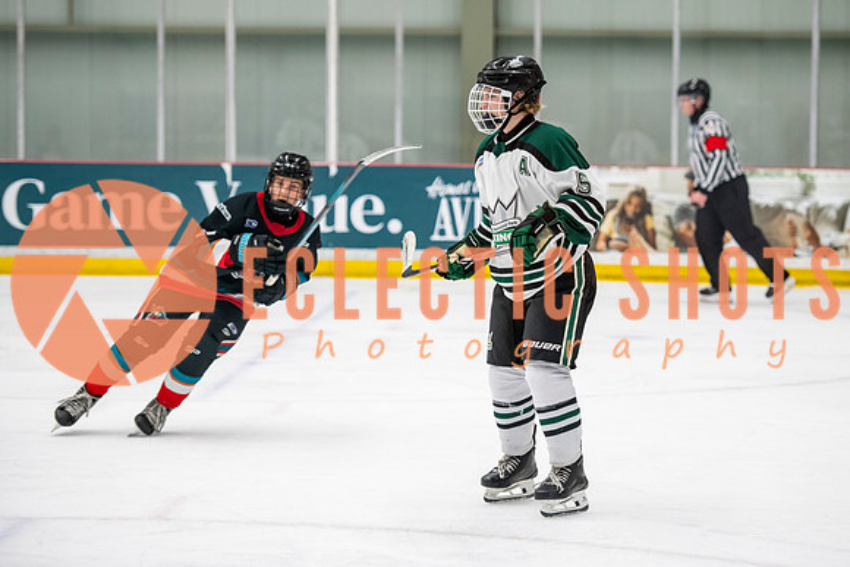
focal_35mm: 128
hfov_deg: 16.0
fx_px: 3021
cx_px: 485
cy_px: 263
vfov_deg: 10.7
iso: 2000
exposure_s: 1/640
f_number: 3.2
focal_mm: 112
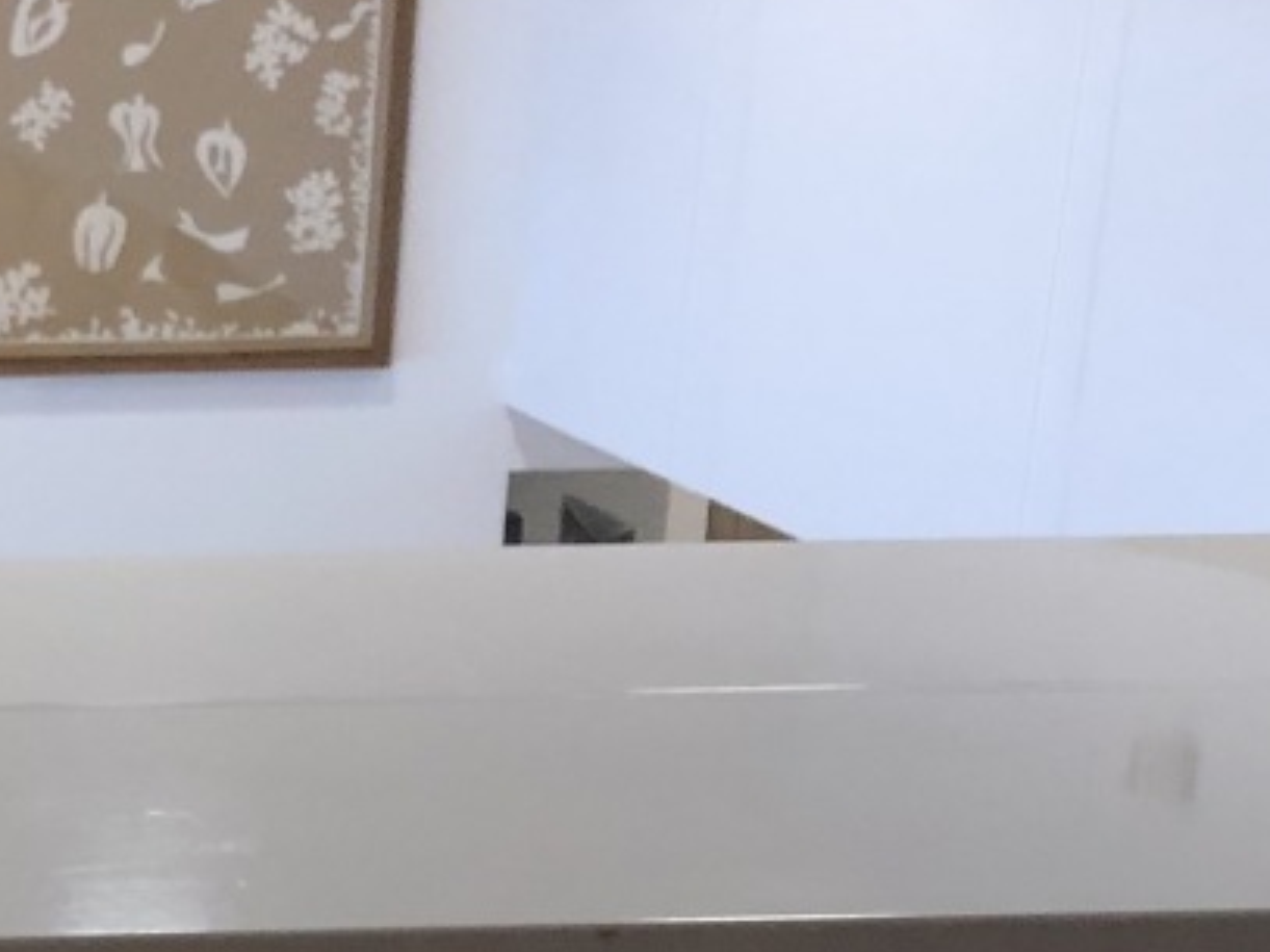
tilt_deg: -19.8
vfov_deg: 13.0
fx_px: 4035
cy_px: 1277
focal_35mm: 110
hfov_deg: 16.4
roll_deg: -1.1
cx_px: -599
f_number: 1.8
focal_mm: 3.99
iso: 40
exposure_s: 1/25
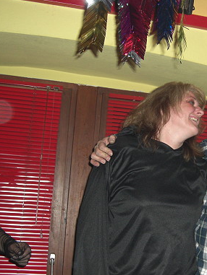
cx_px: 185
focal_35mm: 60
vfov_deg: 32.1
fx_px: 478
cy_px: 162
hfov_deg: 23.8
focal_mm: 7.9
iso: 200
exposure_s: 1/60
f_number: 2.8
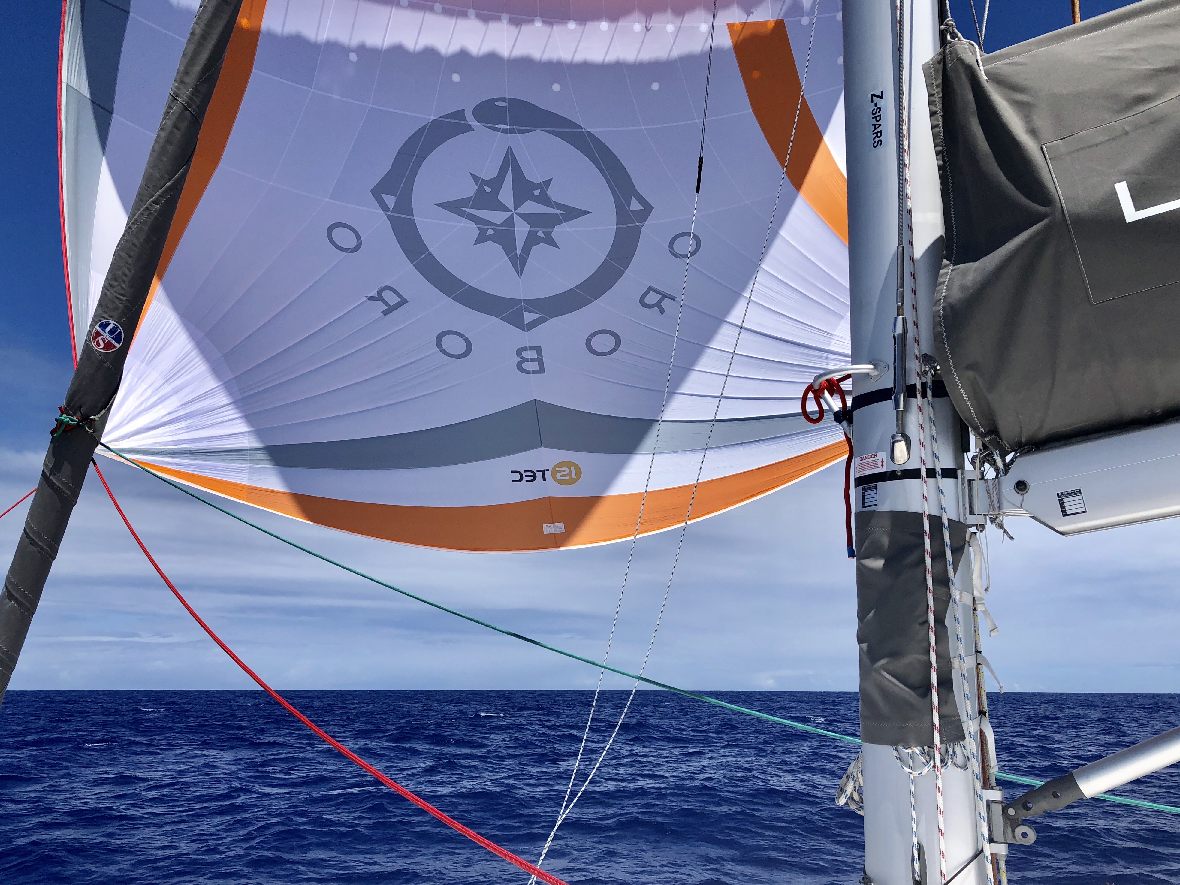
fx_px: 954
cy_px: 442
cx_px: 590
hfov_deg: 63.4
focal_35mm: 28
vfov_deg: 49.7
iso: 25
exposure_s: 1/4878
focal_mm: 3.99
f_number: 1.8
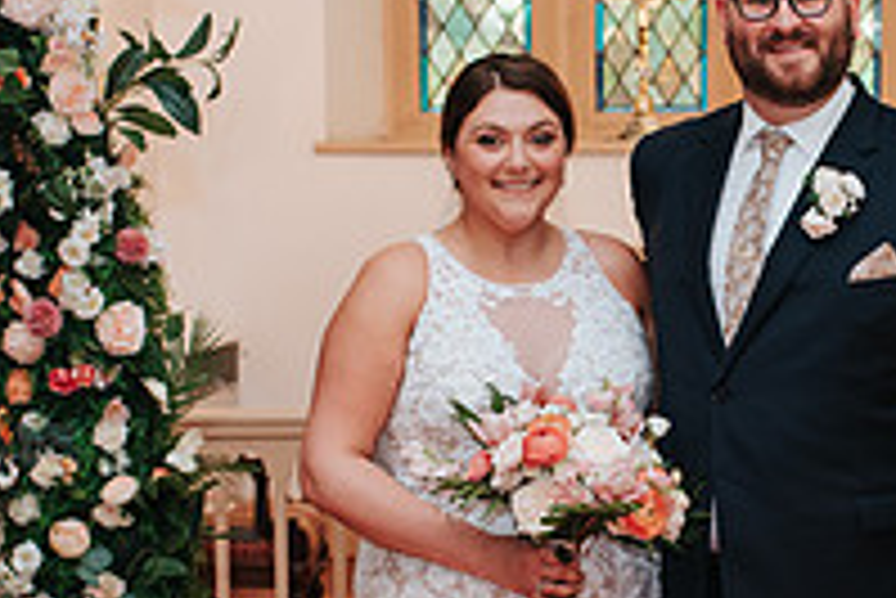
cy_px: 571
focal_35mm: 110
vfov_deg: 12.4
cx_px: 650
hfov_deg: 18.5
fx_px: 2740
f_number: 3.2
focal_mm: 35
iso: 1000
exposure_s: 1/200
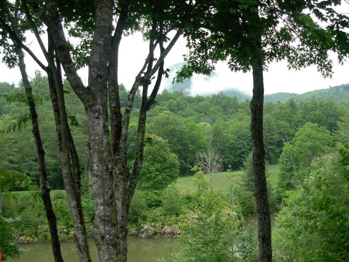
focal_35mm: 48
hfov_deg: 39.5
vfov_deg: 30.3
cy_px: 133
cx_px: 210
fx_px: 484
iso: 79
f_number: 2.9
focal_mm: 6.3
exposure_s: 1/430
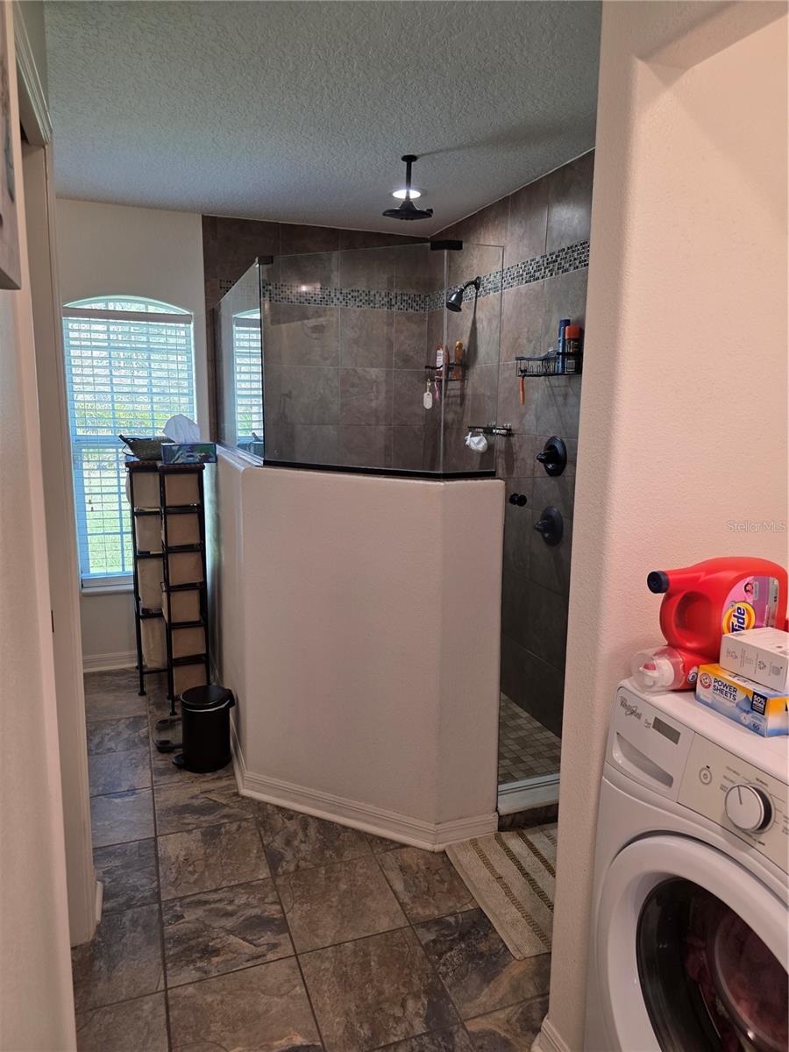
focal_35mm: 23
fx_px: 699
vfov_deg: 73.9
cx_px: 394
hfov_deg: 58.9
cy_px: 526
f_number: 1.7
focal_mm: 6.3
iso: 100
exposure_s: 1/120
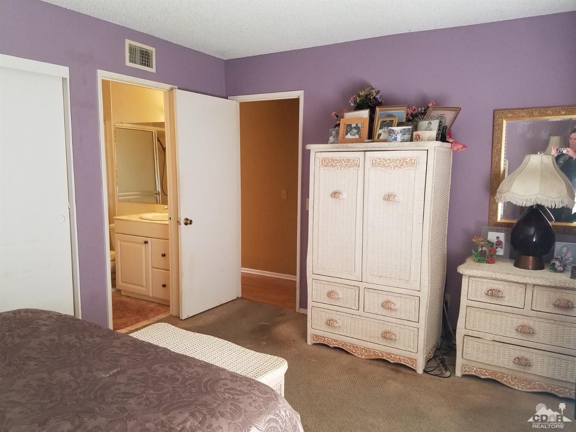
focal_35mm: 26
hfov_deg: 67.3
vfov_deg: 53.0
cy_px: 216
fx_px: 432
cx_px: 288
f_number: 1.7
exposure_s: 1/24
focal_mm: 4.2
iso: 160
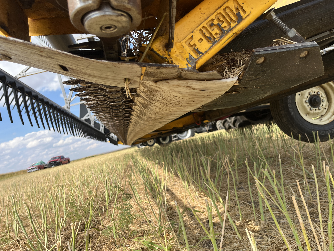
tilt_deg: +1.8
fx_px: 251
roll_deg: +13.9
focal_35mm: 26
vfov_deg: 53.1
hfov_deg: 67.3
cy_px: 126
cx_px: 167
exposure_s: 1/1923
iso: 50
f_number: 1.6
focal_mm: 5.1
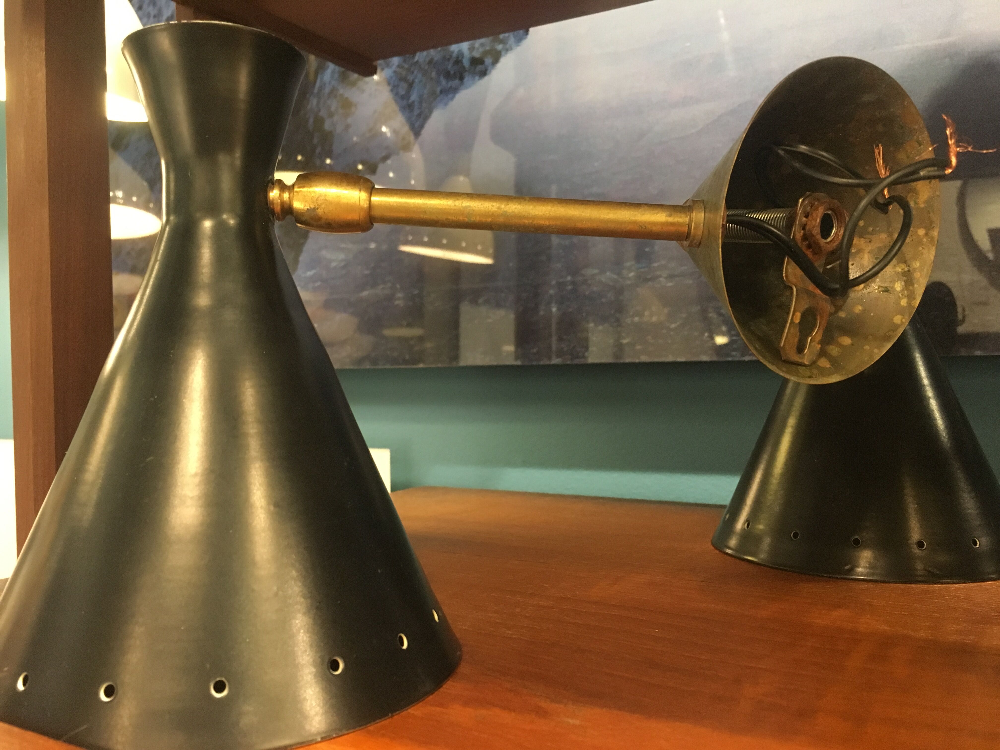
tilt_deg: +0.4
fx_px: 838
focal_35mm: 29
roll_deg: +0.6
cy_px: 375
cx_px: 500
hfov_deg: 61.7
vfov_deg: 48.2
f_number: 2.2
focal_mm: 4.15
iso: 200
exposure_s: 1/25
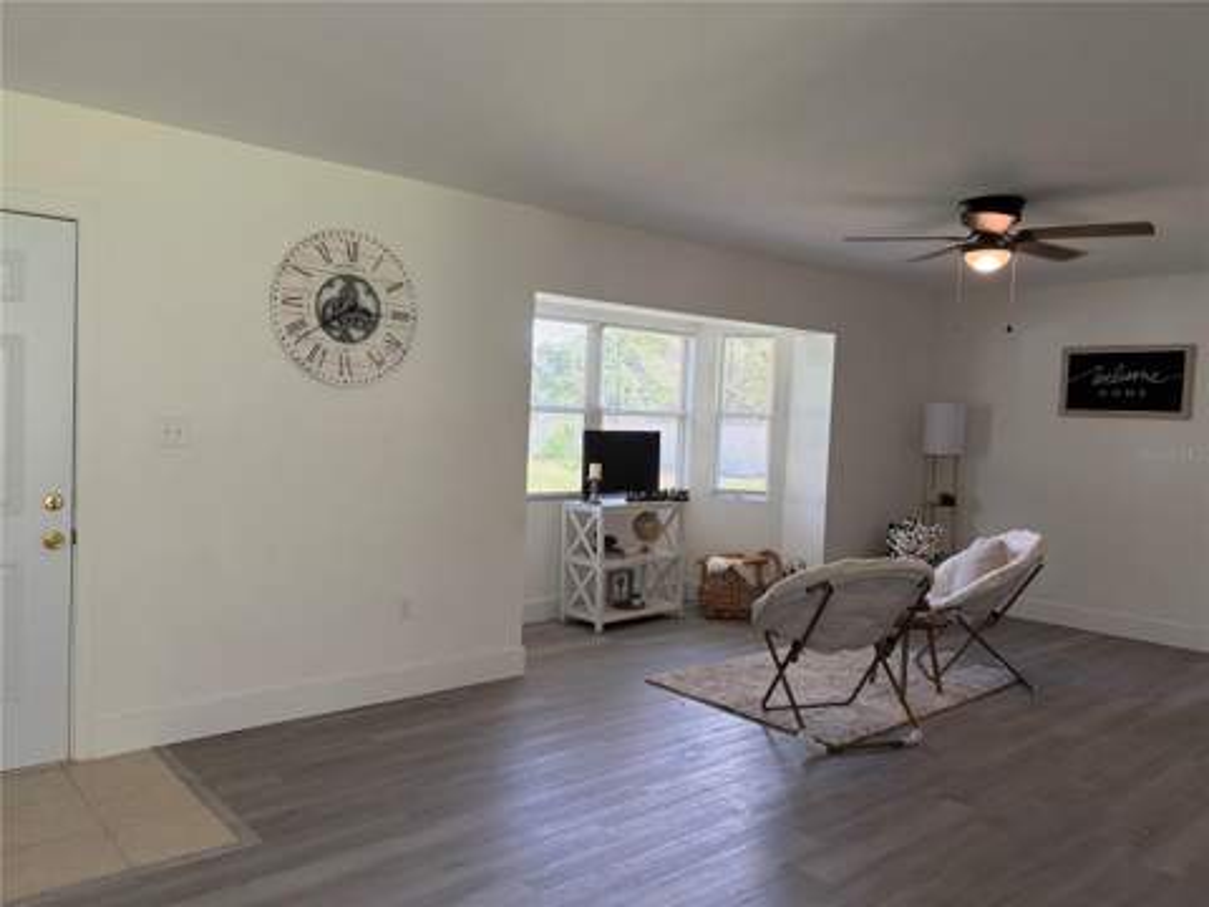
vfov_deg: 53.1
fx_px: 908
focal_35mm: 26
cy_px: 454
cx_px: 604
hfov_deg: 67.3
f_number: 1.6
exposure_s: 1/120
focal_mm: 5.96
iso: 160
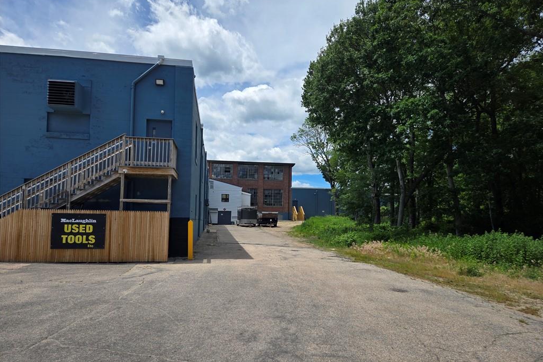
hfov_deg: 73.8
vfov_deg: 53.0
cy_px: 198
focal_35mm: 24
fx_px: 362
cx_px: 271
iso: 25
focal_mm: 5.4
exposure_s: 1/2296
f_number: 1.8
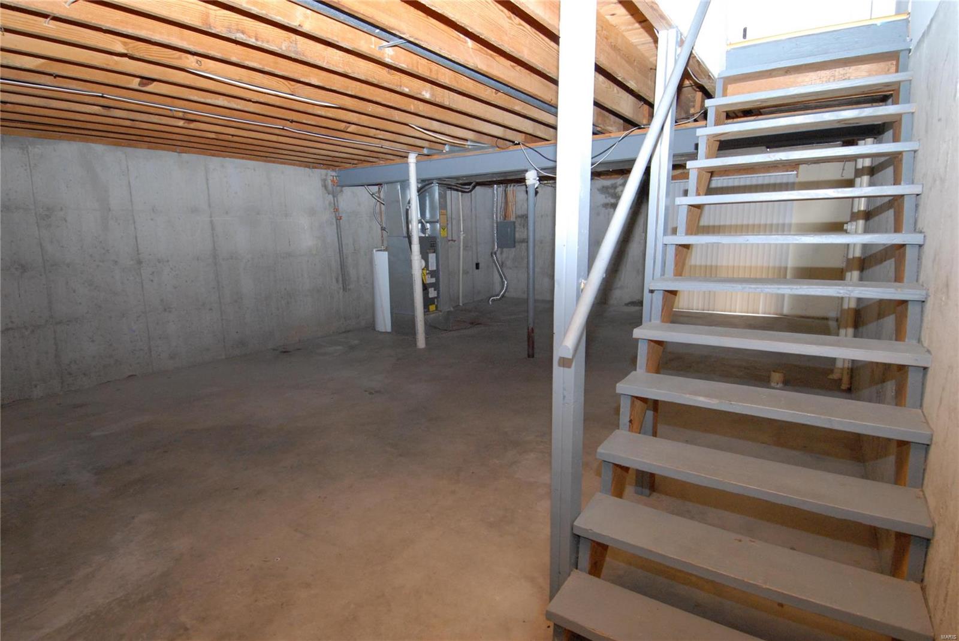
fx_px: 480
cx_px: 480
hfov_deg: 89.9
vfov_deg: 67.5
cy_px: 320
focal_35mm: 18
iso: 1000
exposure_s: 1/60
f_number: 7.1
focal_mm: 12
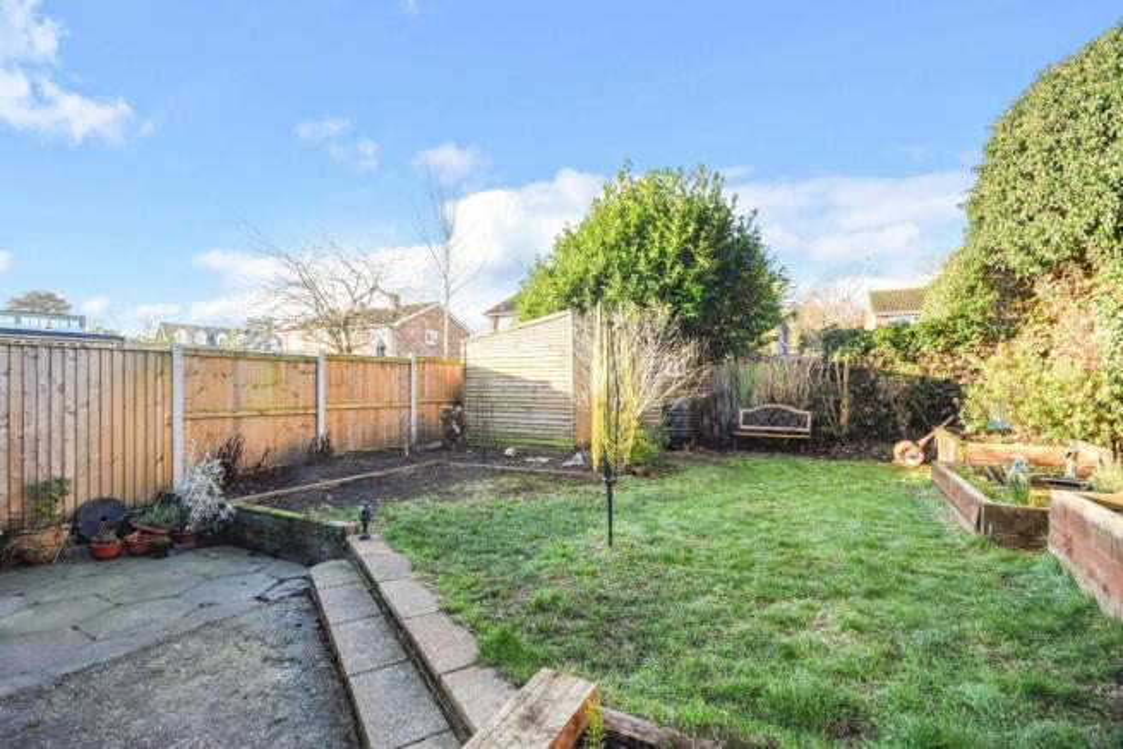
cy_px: 374
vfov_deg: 77.4
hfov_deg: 100.4
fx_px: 468
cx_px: 562
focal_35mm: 15
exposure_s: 1/200
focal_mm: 10
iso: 1000
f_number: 8
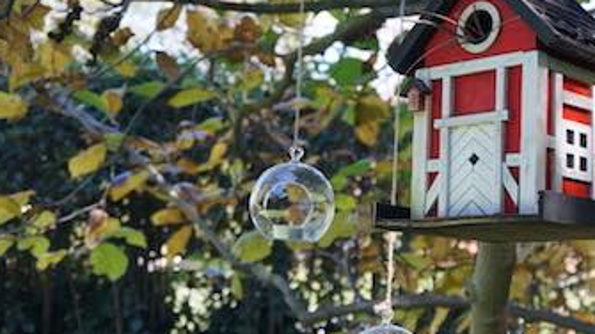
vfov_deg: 16.5
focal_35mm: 73
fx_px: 1148
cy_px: 217
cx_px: 366
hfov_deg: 29.0
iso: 160
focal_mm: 31
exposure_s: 1/60
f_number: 5
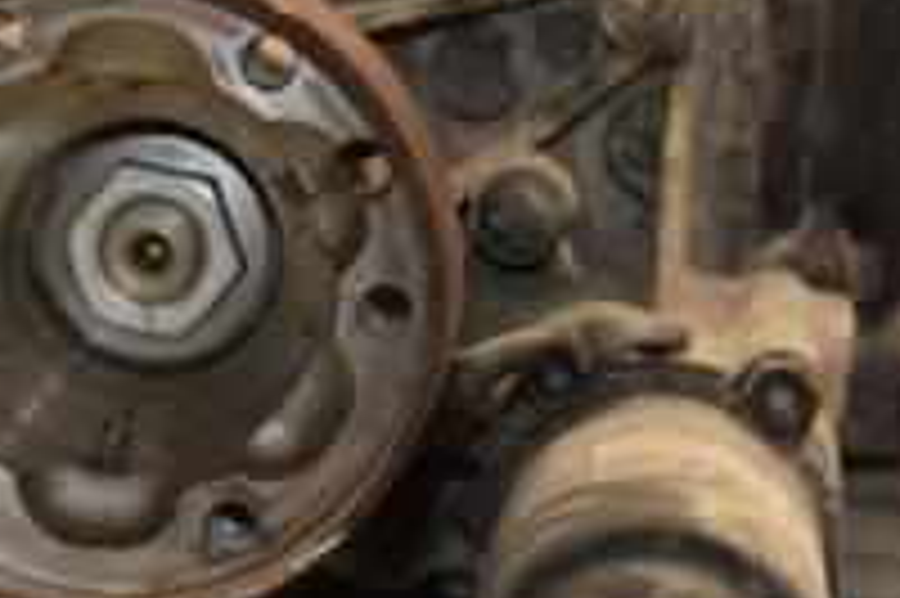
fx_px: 3147
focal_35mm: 126
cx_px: 410
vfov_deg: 10.8
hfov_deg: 16.3
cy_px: 121
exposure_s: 1/160
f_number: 5
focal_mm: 28
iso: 800
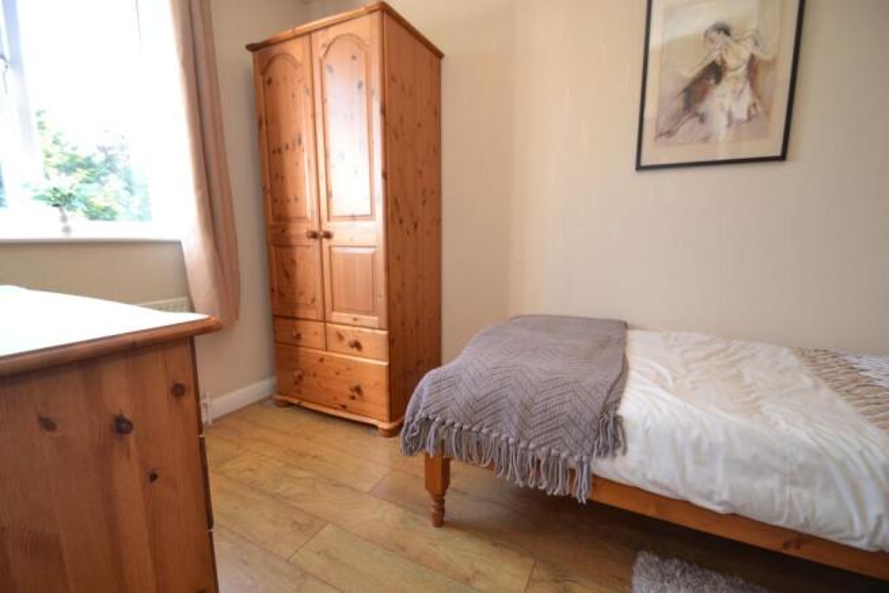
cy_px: 296
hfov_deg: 100.4
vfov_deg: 77.4
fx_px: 370
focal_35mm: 15
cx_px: 444
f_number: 4
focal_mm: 10
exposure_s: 1/60
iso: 400
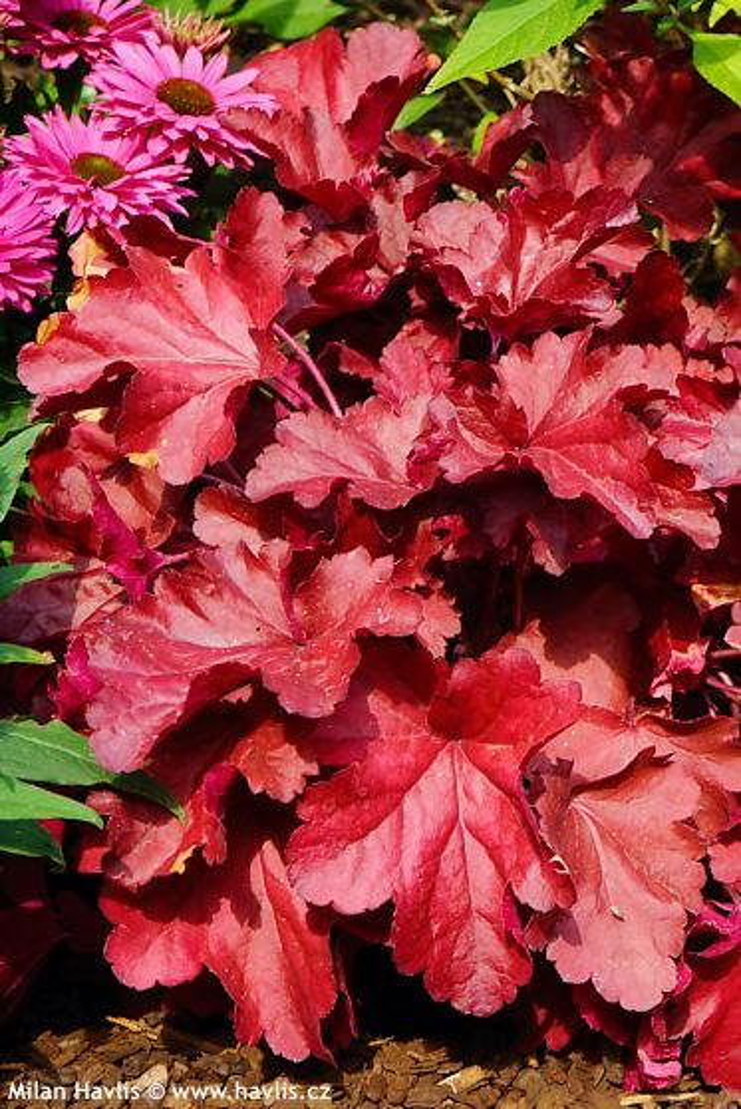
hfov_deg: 34.3
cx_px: 370
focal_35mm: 39
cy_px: 554
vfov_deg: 49.5
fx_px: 1202
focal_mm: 39
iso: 100
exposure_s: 1/100
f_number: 9
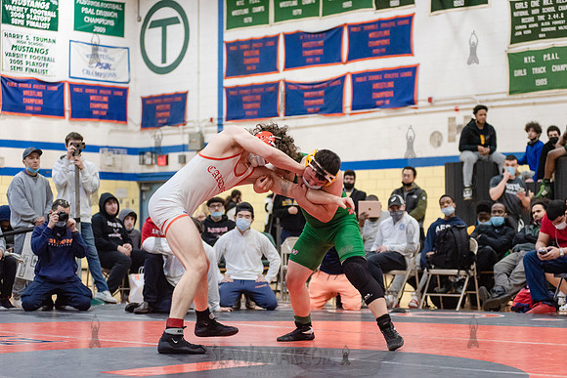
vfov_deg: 17.1
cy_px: 189
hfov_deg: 25.4
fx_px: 1260
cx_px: 284
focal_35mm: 80
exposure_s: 1/400
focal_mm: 80
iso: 4000
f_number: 3.5
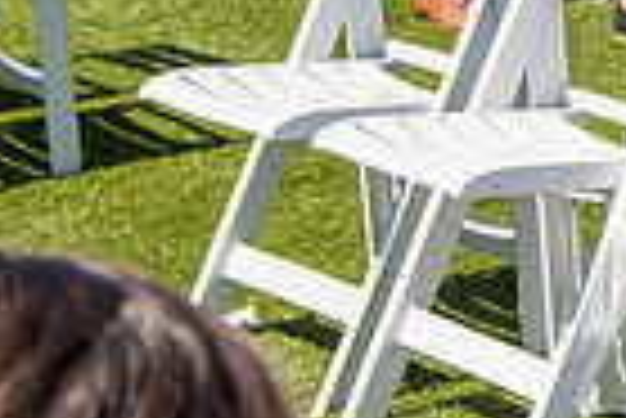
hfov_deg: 10.6
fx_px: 3046
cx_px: 1302
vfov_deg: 7.6
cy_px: -402
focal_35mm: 175
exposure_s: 1/250
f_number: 9
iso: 100
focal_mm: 42
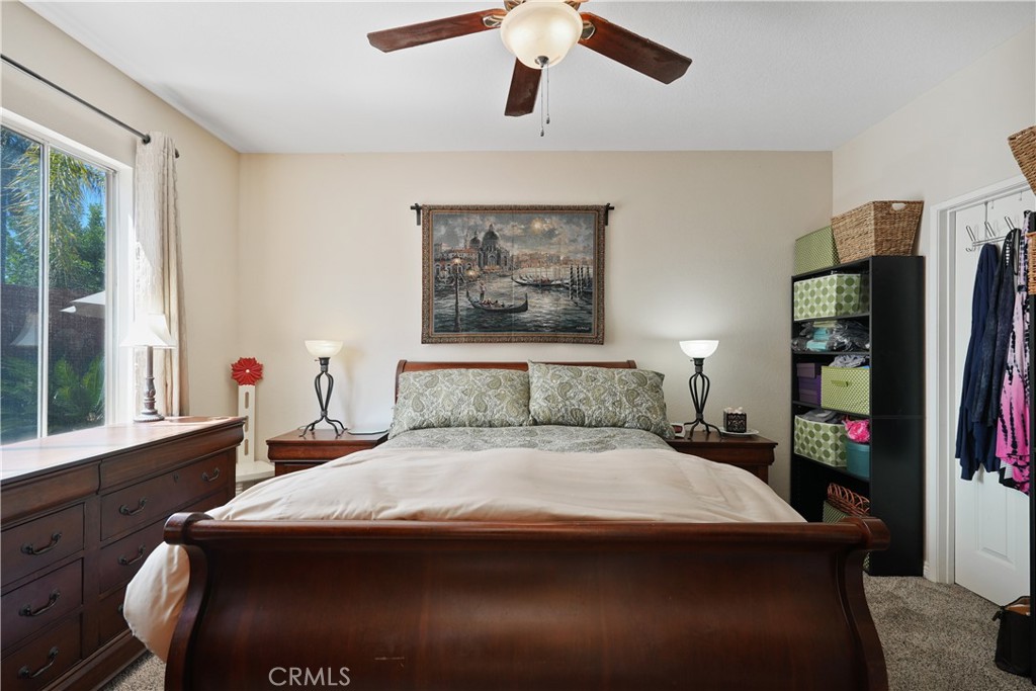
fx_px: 460
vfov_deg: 73.8
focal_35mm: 16
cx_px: 518
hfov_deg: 96.7
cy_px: 346
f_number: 4
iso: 320
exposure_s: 1/20
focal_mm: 16
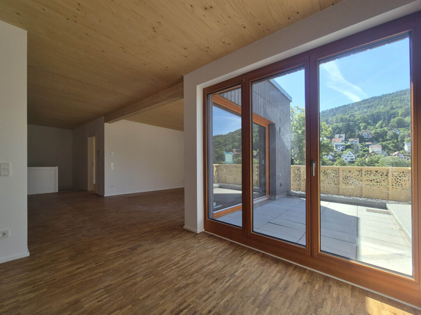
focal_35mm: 13
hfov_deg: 106.2
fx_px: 158
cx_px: 210
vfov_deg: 89.9
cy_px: 158
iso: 50
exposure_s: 1/468
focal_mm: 2.2
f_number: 2.2
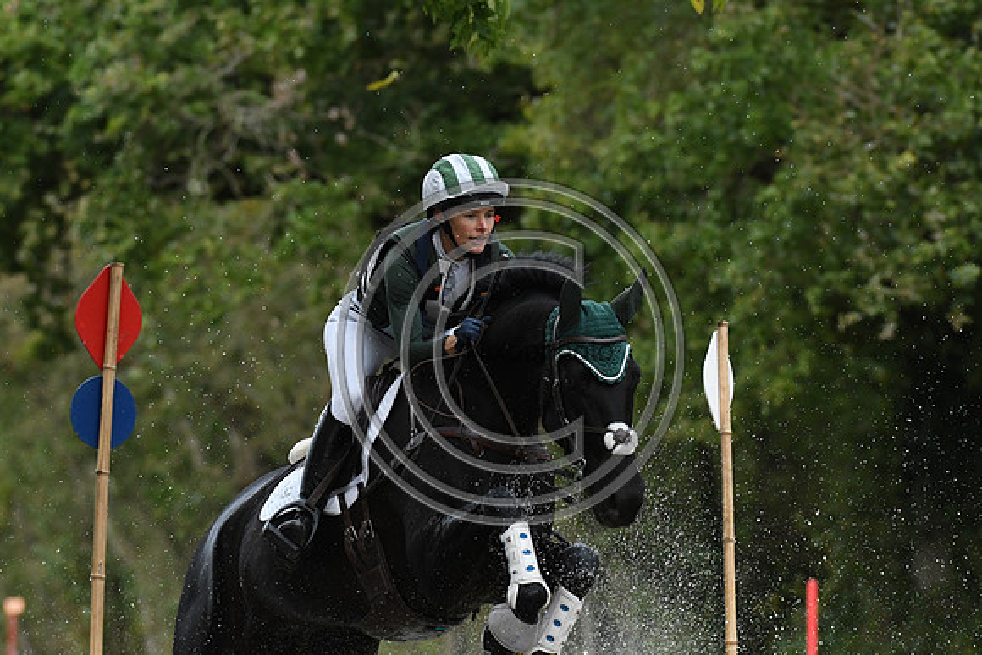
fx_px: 8185
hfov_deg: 6.9
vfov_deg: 4.6
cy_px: 328
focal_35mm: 300
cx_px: 491
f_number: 5.6
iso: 2000
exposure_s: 1/1000
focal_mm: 200
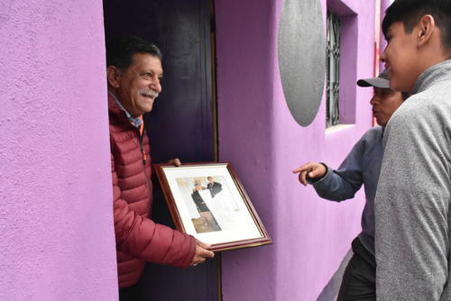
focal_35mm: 33
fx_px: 414
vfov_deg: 40.0
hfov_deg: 57.2
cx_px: 226
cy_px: 150
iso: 3200
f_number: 6.3
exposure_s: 1/250
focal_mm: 22
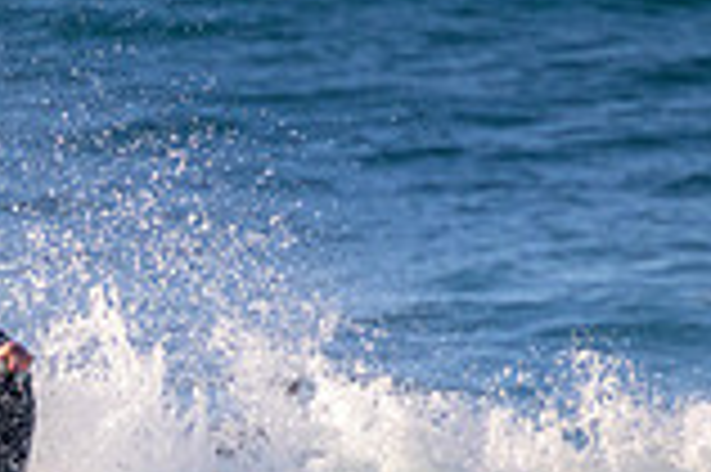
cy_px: 546
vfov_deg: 0.5
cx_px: -212
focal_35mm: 2944
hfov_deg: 0.7
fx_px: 58083
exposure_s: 1/1000
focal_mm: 800
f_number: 11
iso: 900
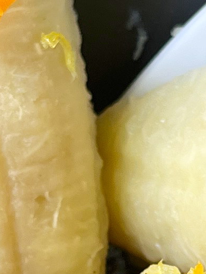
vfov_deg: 9.6
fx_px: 1603
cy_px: 346
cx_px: 155
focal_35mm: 202
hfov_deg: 7.3
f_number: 1.6
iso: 50
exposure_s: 1/122
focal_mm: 5.1
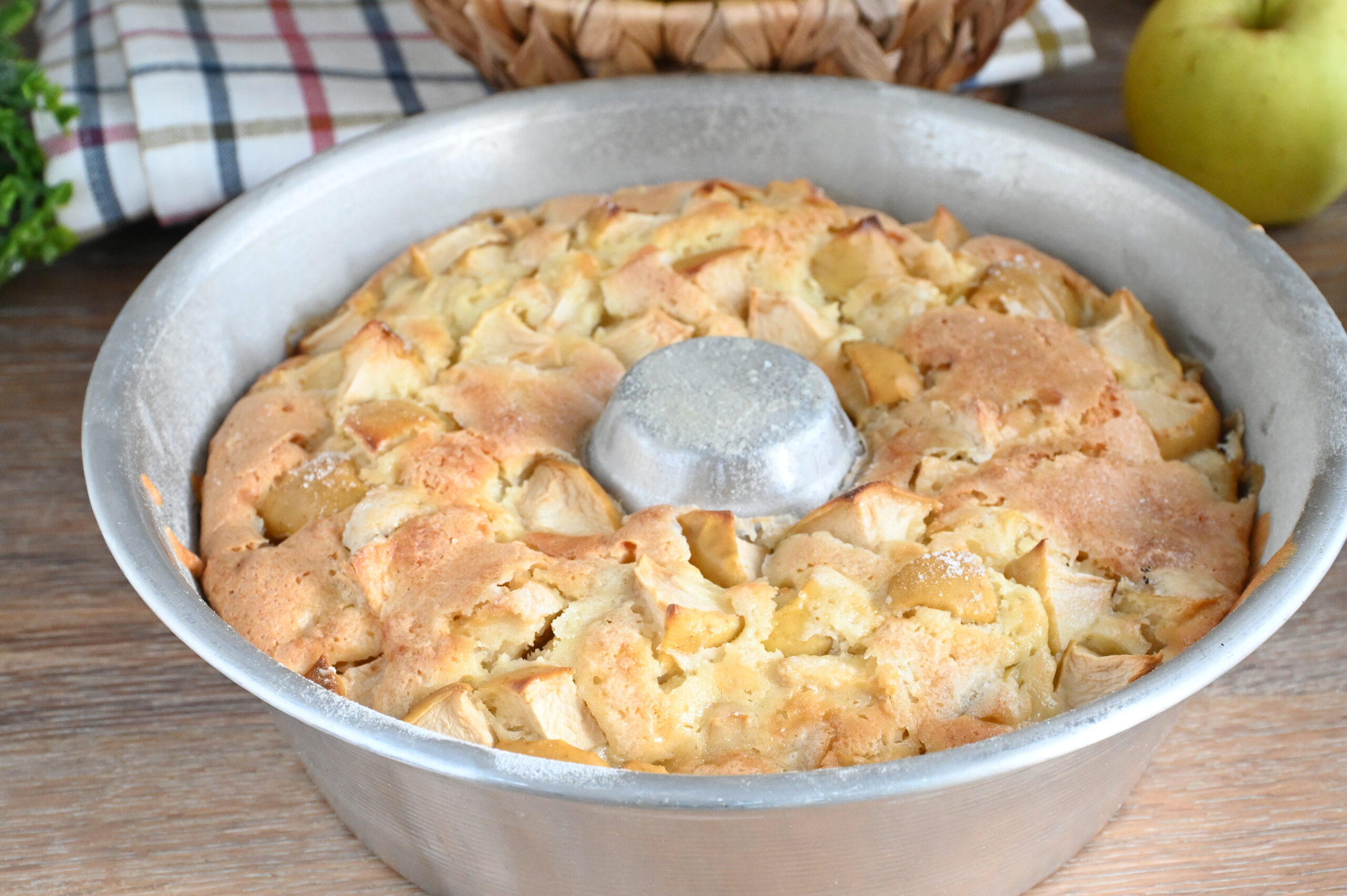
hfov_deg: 26.0
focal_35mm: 78
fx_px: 2917
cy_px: 448
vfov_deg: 17.5
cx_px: 674
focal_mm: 52
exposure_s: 1/50
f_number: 10
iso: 2500
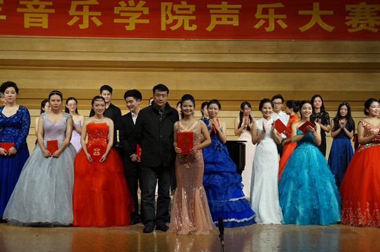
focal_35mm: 81
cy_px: 126
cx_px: 190
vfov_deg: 16.8
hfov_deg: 25.1
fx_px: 854
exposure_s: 1/160
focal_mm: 54
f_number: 5
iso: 1250
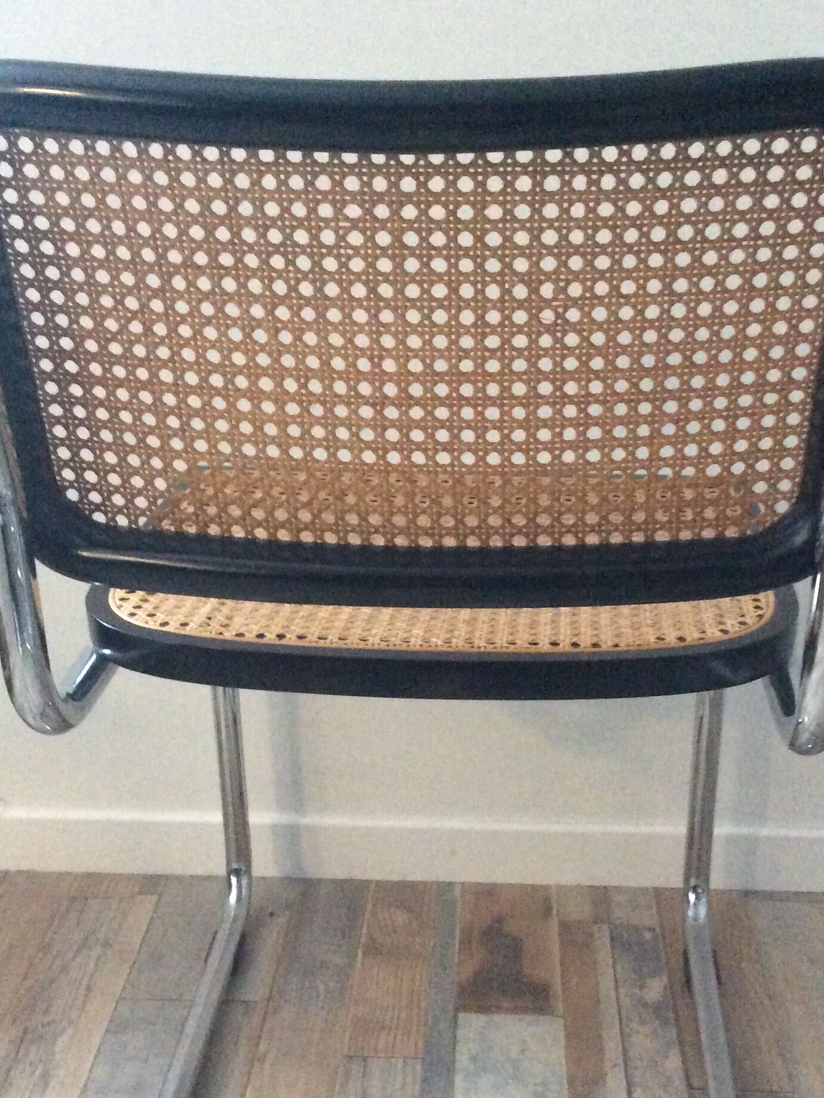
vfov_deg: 41.9
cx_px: 454
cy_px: 652
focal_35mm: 45
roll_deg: +0.1
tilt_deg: -23.4
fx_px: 1428
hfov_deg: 32.2
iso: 500
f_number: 2.4
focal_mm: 3.3
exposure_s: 1/17
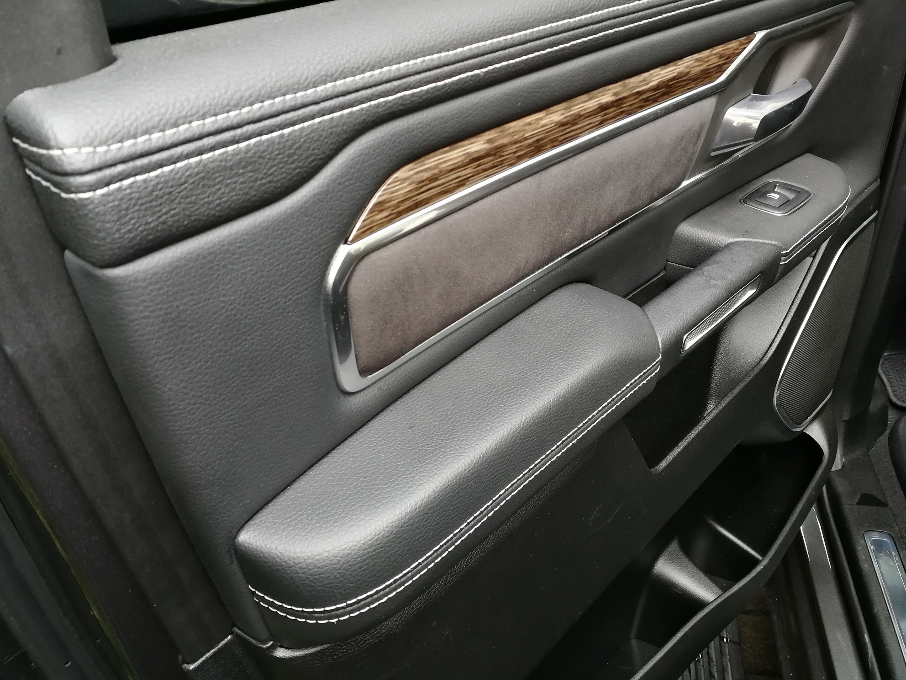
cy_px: 340
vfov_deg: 51.4
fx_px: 707
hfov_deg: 65.3
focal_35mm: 27
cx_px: 453
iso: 250
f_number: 2.2
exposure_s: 1/33.3
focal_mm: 3.95
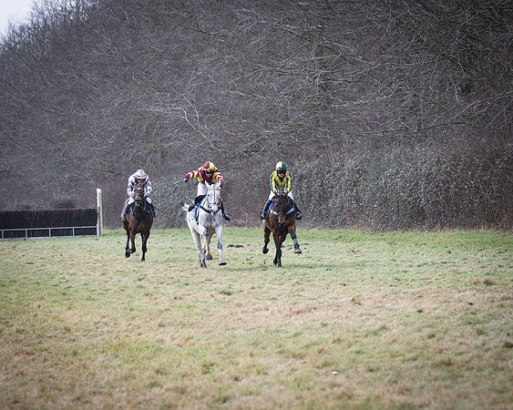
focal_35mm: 244
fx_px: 3711
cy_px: 205
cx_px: 256
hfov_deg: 7.9
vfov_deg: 6.3
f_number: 5
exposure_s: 1/1000
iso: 400
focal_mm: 145
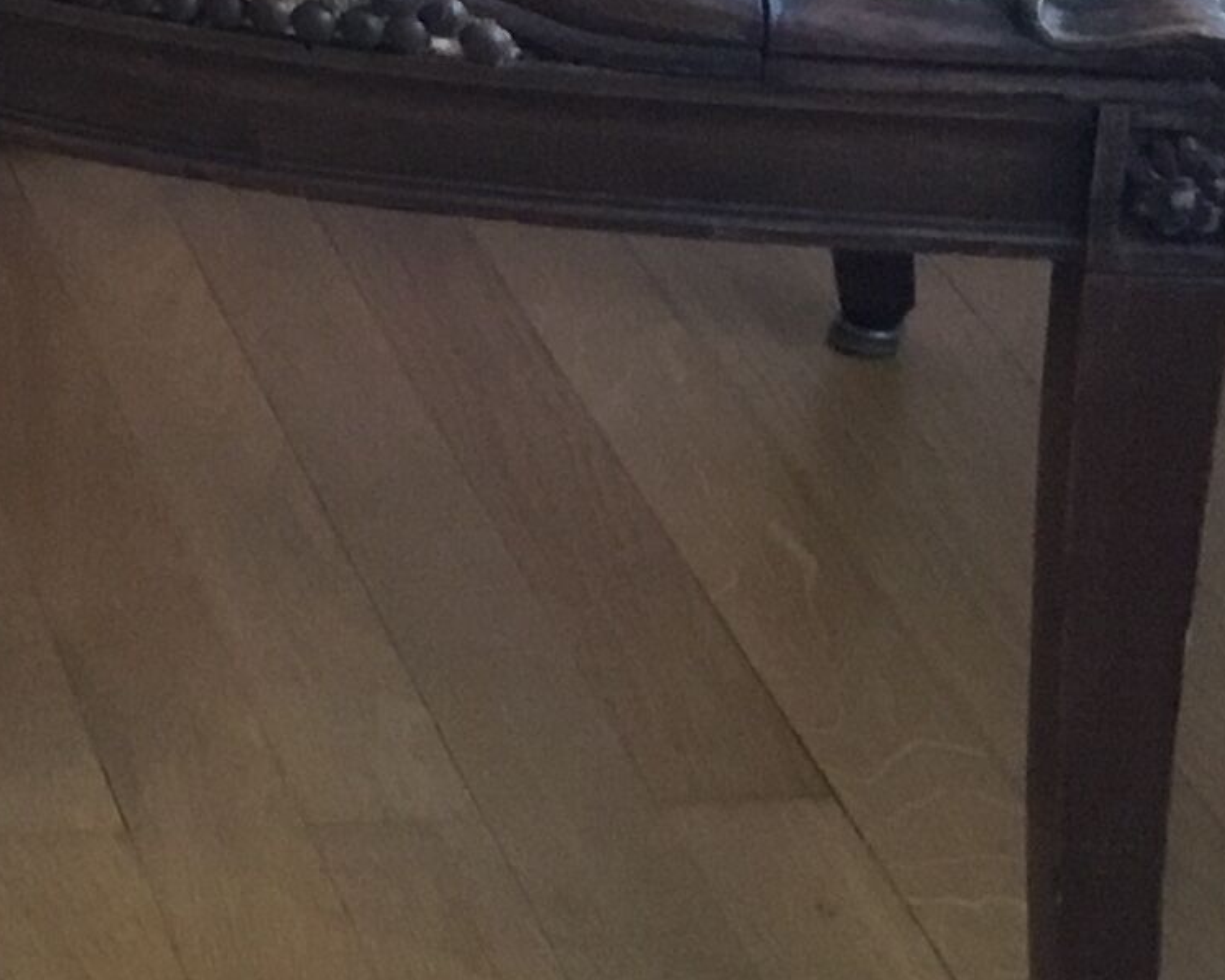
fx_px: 4788
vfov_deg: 11.3
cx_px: -703
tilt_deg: -16.7
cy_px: -417
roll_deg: +0.5
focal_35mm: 132
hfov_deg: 13.6
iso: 160
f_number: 2.4
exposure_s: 1/33
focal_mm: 3.3
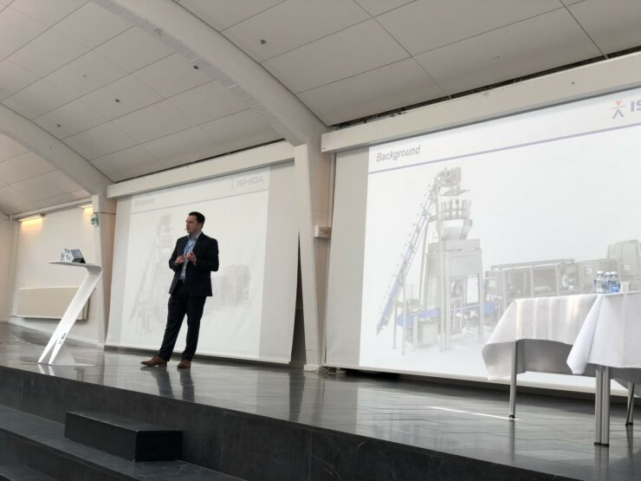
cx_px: 320
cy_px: 240
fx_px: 963
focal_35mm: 52
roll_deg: -3.4
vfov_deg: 28.0
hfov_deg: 36.8
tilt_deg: +6.8
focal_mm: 6
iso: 20
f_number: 2.4
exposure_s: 1/60
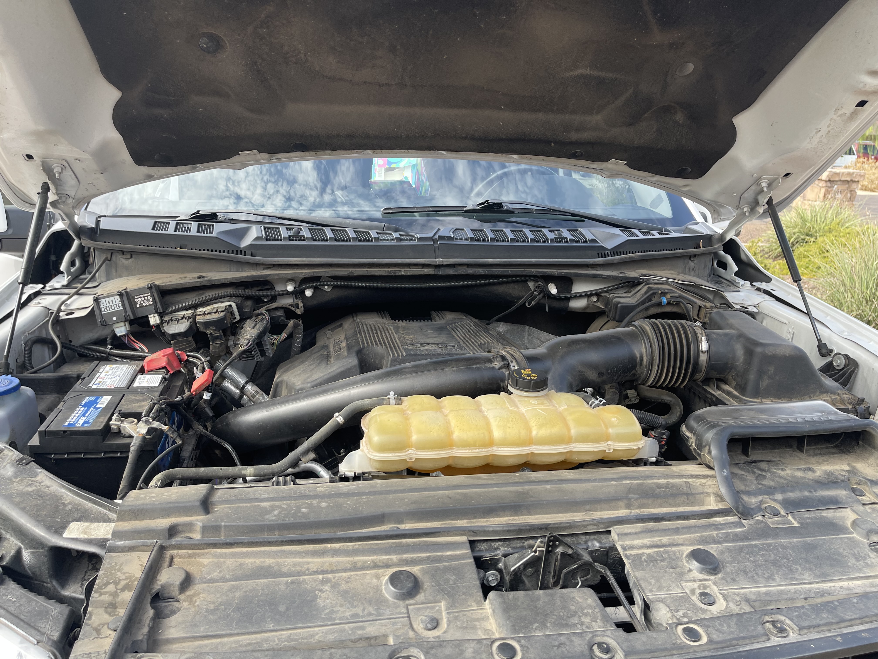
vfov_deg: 54.9
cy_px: 330
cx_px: 439
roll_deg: -2.3
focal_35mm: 25
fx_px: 634
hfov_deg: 69.4
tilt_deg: -18.0
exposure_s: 1/507
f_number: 1.6
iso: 32
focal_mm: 5.1
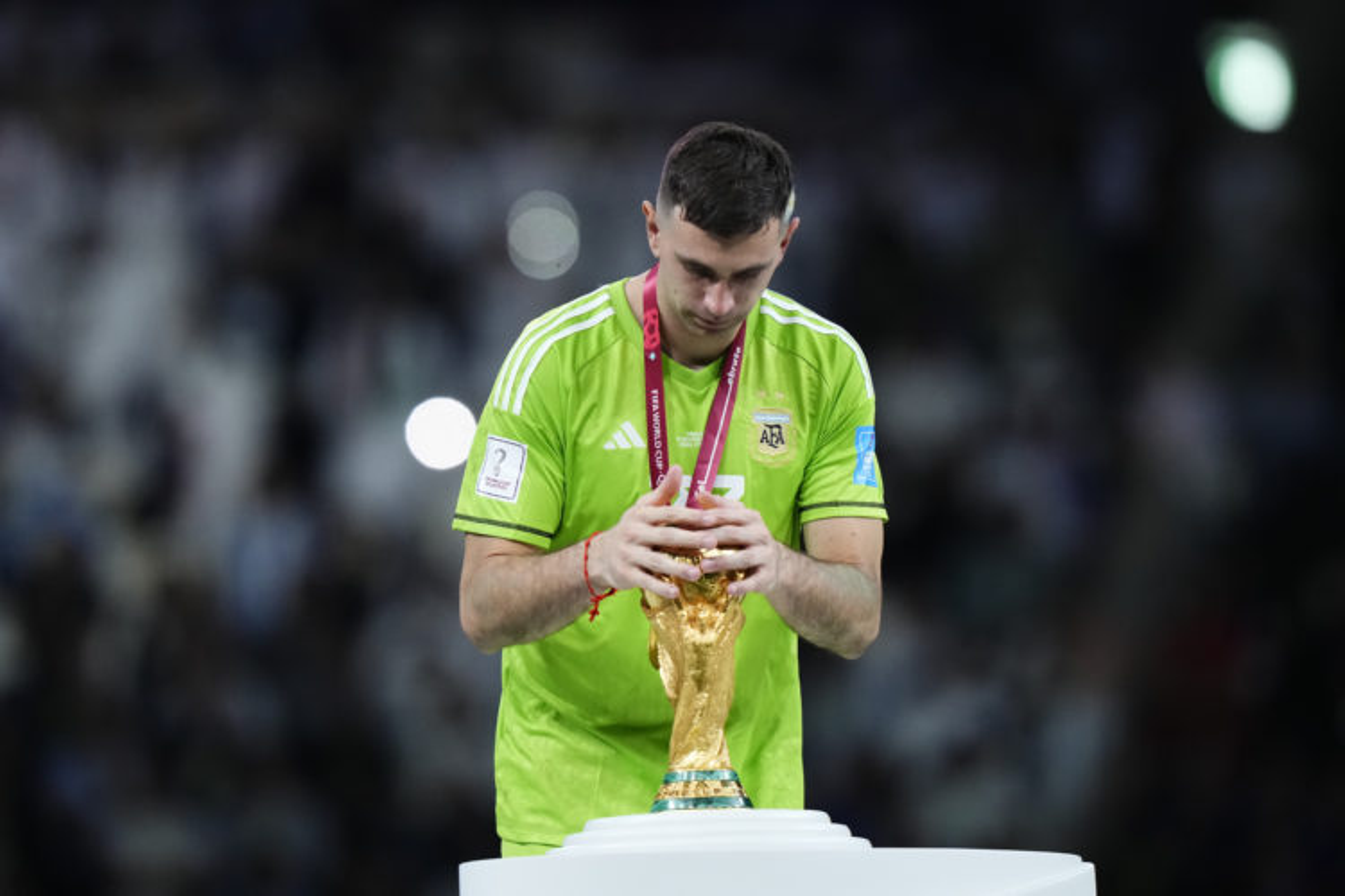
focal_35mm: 400
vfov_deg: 3.4
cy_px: 448
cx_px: 672
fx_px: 14943
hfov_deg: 5.2
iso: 3200
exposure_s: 1/320
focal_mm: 400
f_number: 3.2
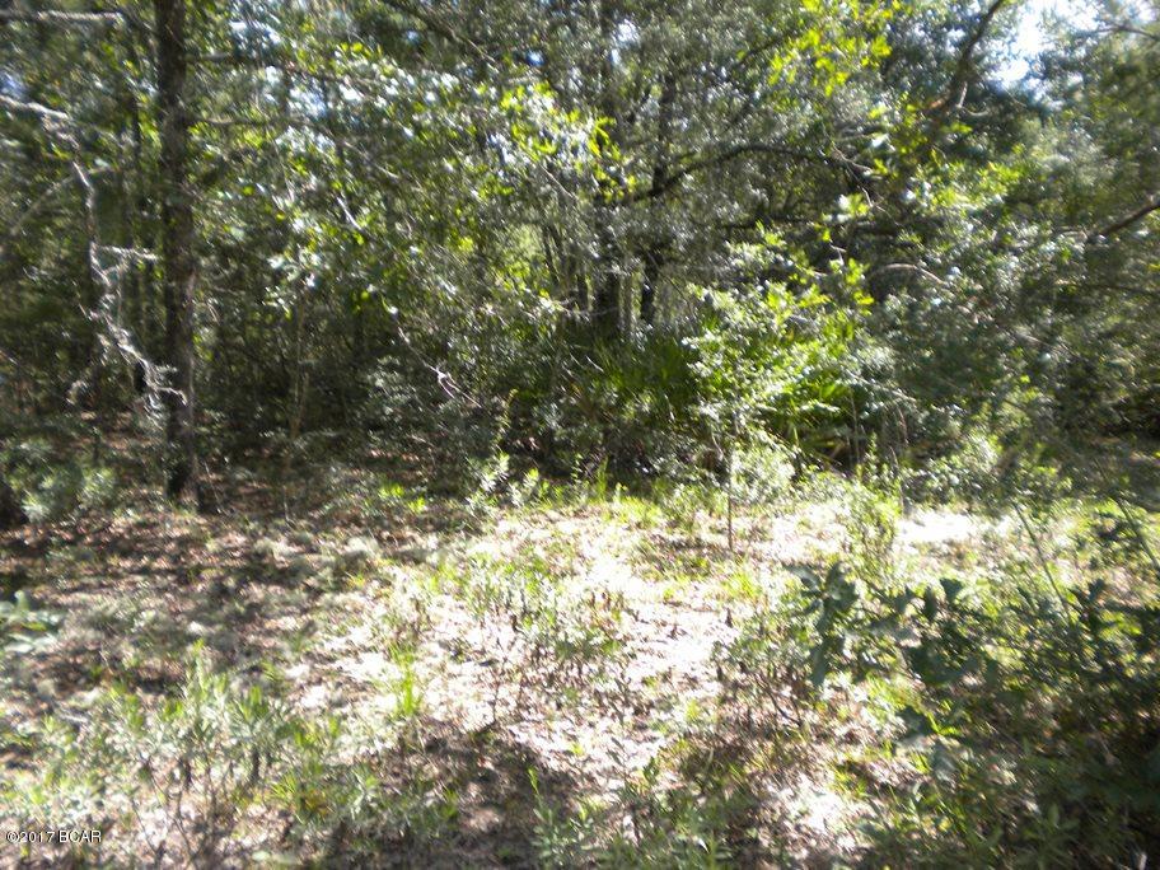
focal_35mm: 35
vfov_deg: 40.7
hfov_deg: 52.6
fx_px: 1173
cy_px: 435
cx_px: 580
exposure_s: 1/214
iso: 80
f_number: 3.1
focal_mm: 6.3
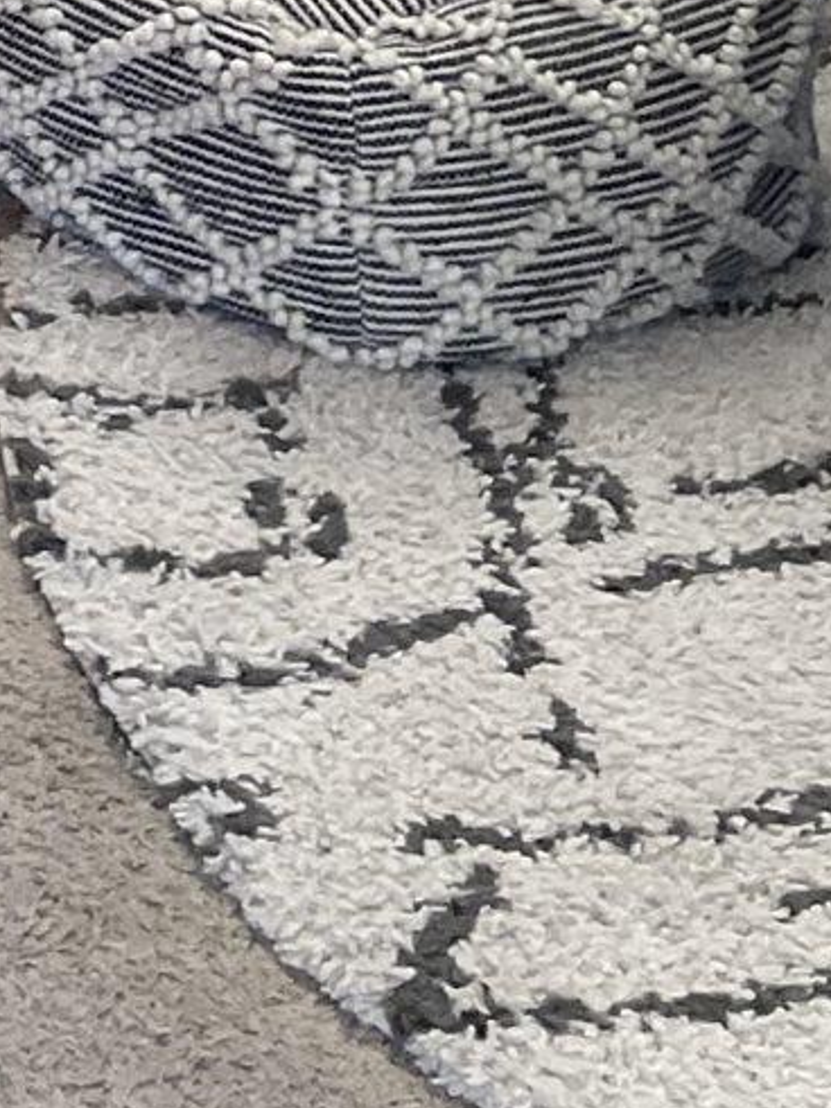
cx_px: -1003
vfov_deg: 13.7
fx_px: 3907
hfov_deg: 10.7
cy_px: -1117
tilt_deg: -10.5
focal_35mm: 122
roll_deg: +0.7
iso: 125
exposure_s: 1/111
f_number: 1.6
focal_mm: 4.2
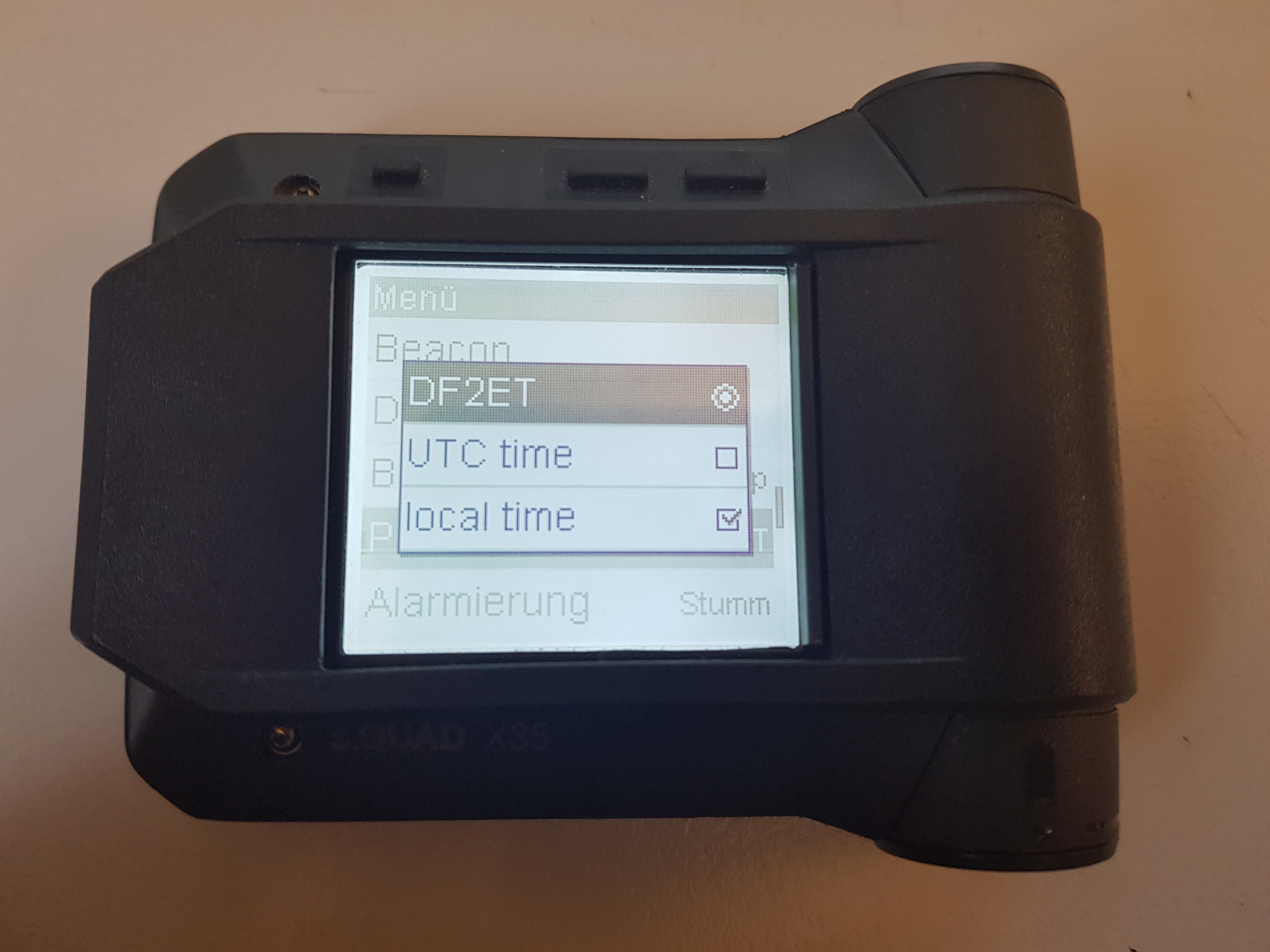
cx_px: 635
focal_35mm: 26
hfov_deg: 67.3
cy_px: 476
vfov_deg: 53.1
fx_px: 954
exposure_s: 1/50
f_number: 1.7
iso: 125
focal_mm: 4.2
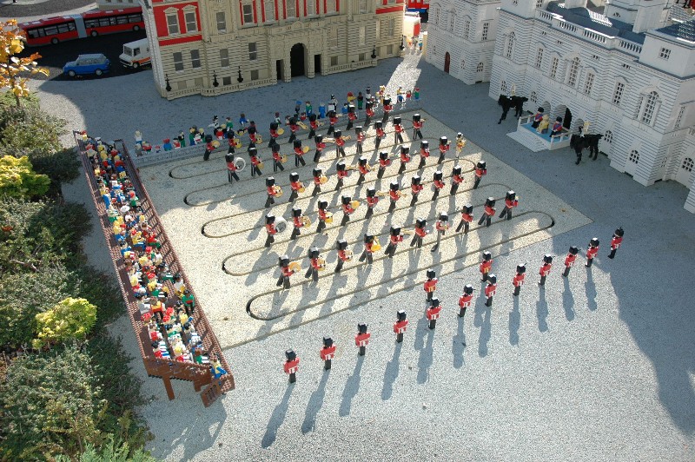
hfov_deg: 57.3
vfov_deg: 39.9
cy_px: 231
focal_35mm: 33
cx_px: 348
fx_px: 637
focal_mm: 22
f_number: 4
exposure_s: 1/500
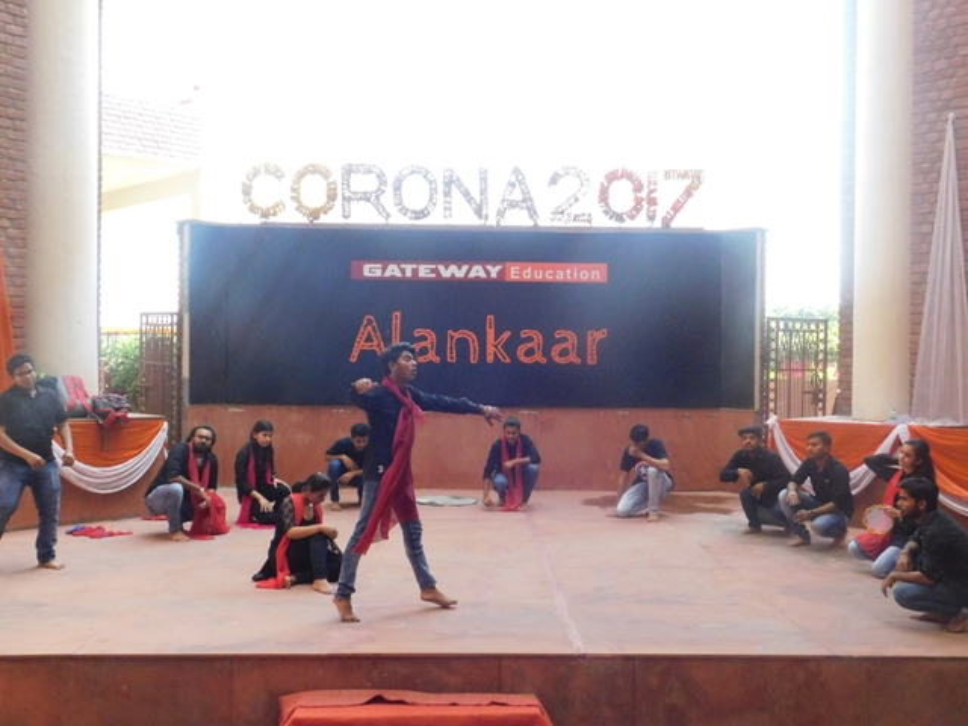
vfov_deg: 39.7
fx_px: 1007
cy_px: 363
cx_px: 484
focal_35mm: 36
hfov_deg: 51.4
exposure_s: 1/640
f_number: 3.5
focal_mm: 6.3
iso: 800
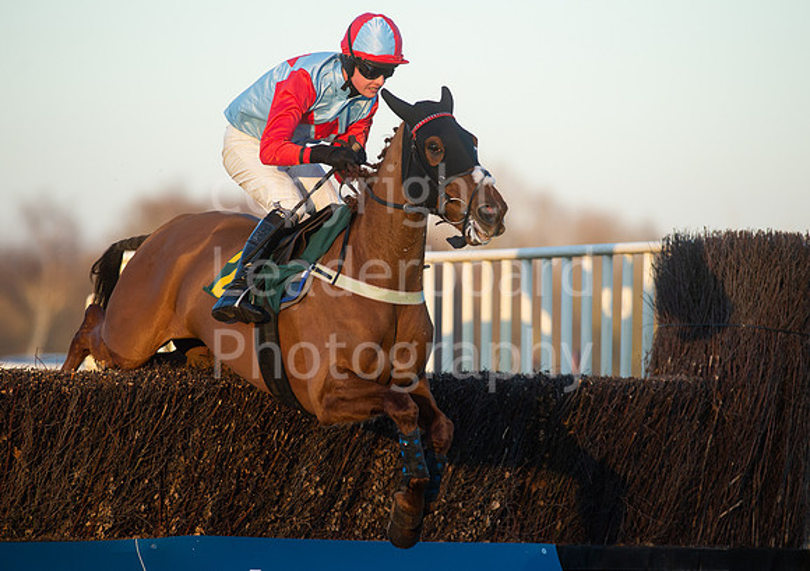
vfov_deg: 4.4
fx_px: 7452
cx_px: 416
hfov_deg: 6.2
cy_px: 277
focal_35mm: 325
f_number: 5.6
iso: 1000
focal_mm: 300
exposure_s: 1/2000
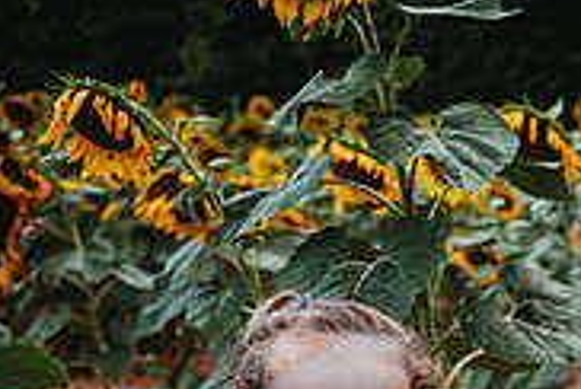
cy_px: 607
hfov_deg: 21.3
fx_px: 1439
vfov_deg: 14.3
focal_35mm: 89
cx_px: 690
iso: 100
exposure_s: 1/250
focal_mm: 28
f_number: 2.8
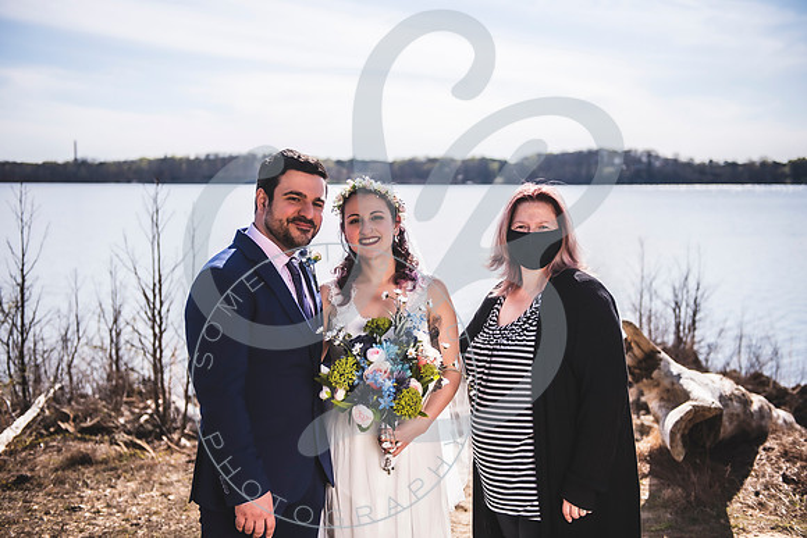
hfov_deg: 43.1
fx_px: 1022
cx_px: 395
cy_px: 269
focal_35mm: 46
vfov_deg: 29.5
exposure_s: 1/2500
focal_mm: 44
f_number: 2.8
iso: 100
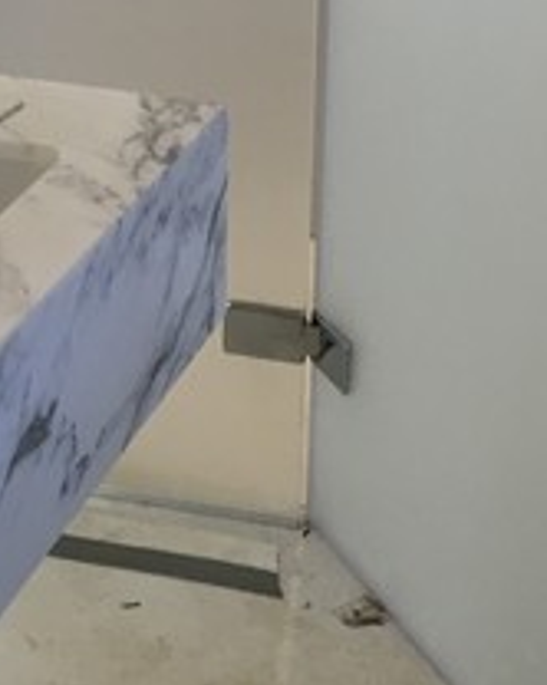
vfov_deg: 16.3
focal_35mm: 109
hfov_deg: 14.0
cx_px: 455
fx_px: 2209
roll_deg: -1.3
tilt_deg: -8.5
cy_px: -290
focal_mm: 4.15
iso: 50
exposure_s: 1/33
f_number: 2.2
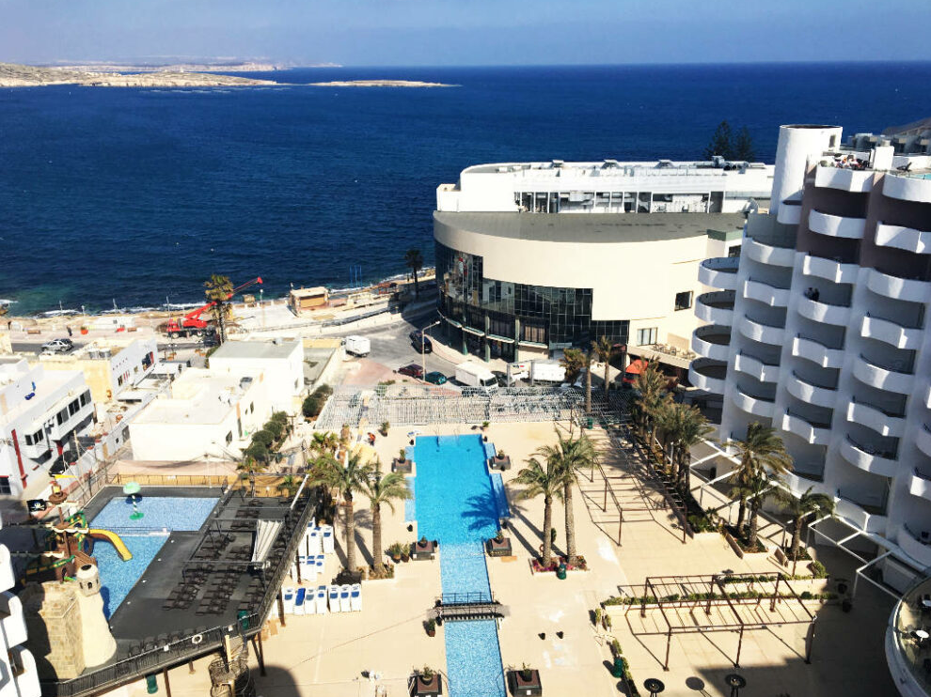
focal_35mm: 30
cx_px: 466
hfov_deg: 60.0
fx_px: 807
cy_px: 355
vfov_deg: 46.8
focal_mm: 4.2
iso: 25
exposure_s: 1/2849
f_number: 2.2
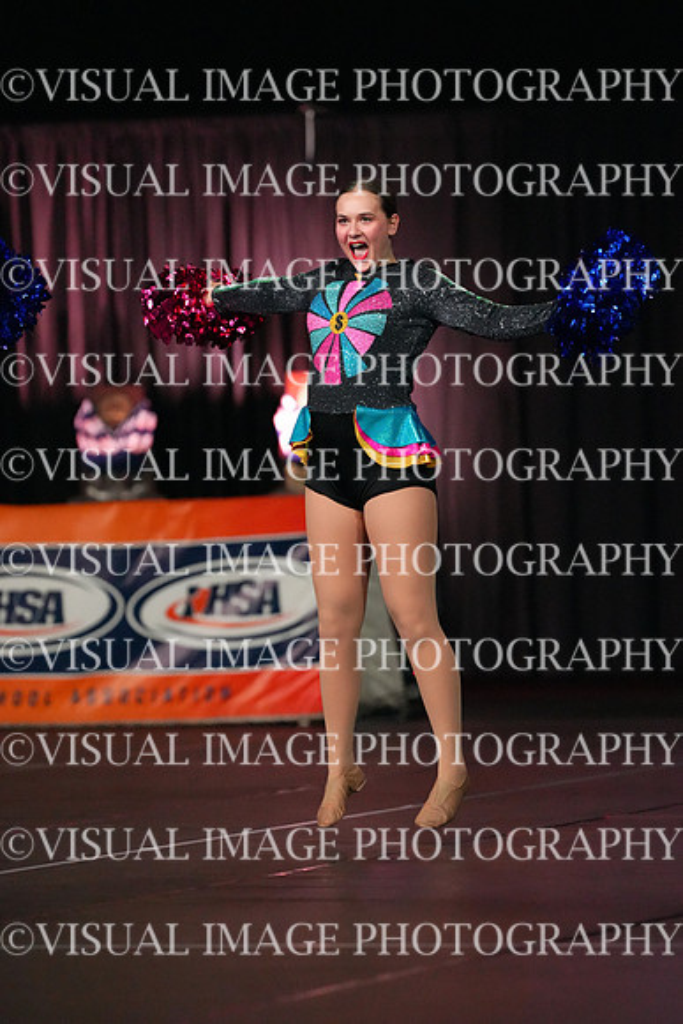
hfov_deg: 4.6
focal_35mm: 300
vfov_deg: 6.9
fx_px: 8532
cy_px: 512
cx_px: 342
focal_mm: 300
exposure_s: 1/1250
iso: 16000
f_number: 3.5
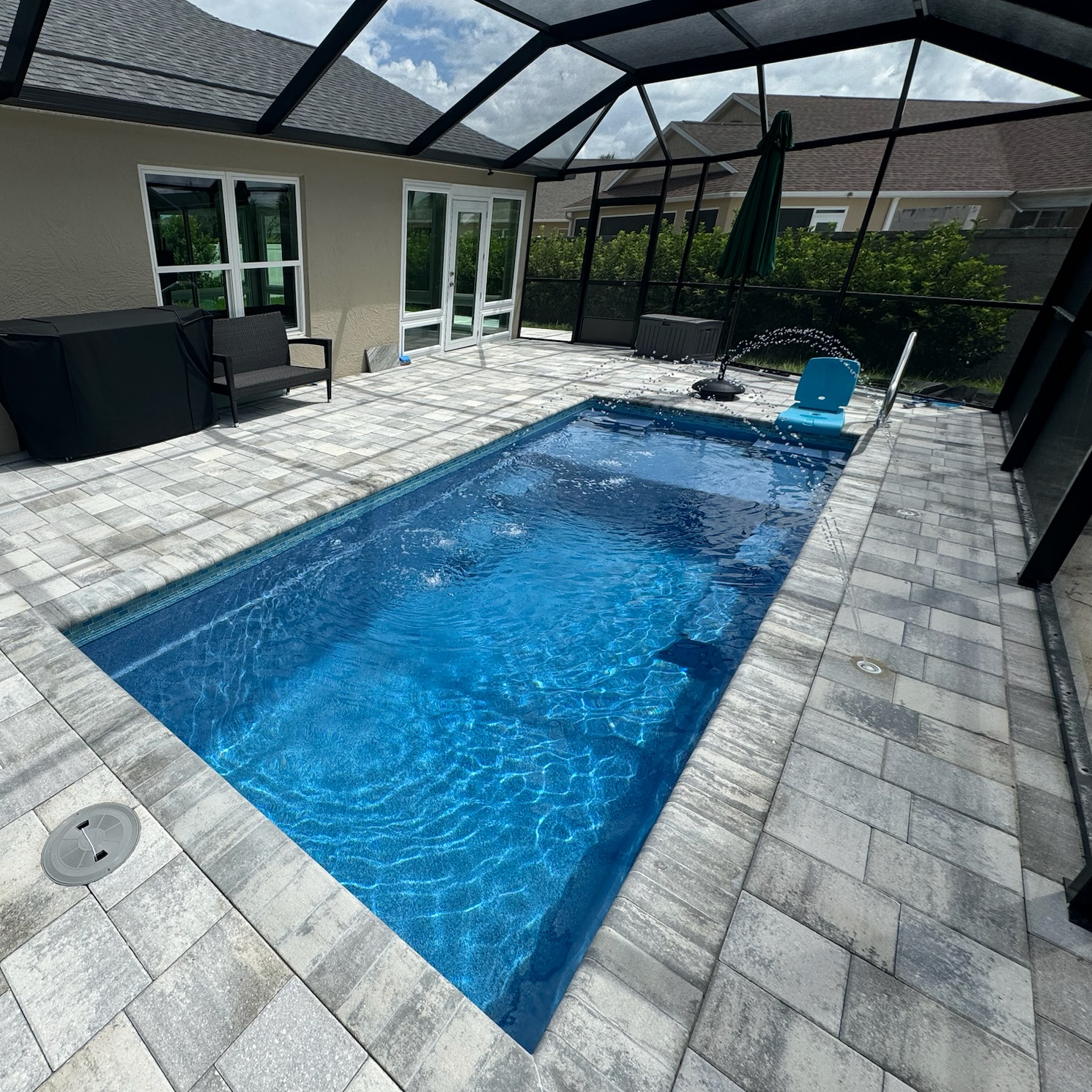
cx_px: 350
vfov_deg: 84.0
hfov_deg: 80.7
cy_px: 536
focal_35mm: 17
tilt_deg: -26.5
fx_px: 607
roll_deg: +0.7
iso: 50
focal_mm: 2.22
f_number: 2.2
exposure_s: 1/1789
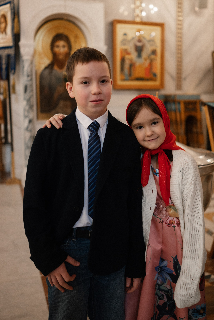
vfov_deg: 47.2
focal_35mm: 41
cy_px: 134
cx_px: 121
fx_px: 365
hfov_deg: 32.6
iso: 1000
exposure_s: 1/200
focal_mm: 35
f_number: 1.8
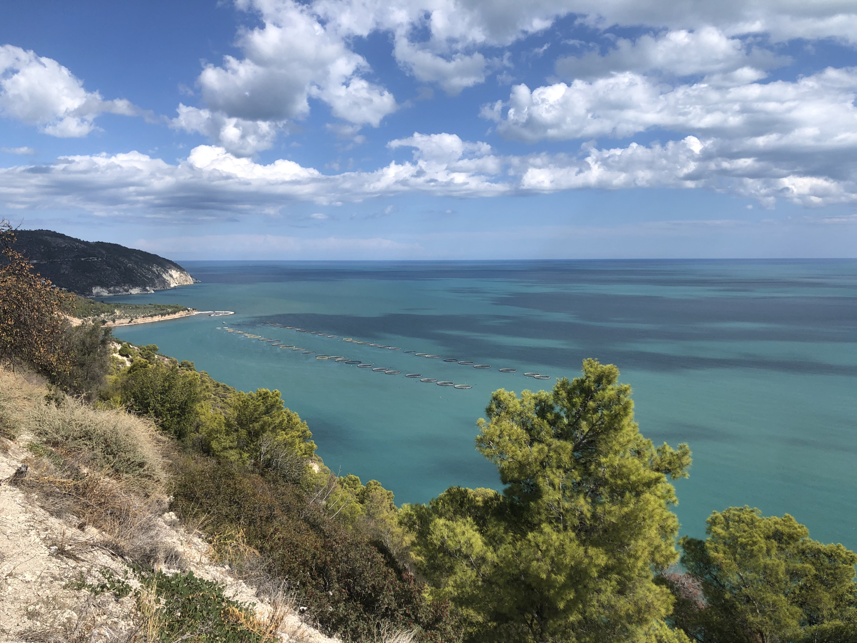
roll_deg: +0.9
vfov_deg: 49.7
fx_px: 693
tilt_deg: -6.2
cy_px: 322
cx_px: 428
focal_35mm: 28
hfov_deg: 63.4
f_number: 1.8
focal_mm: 4
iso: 20
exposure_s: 1/2825
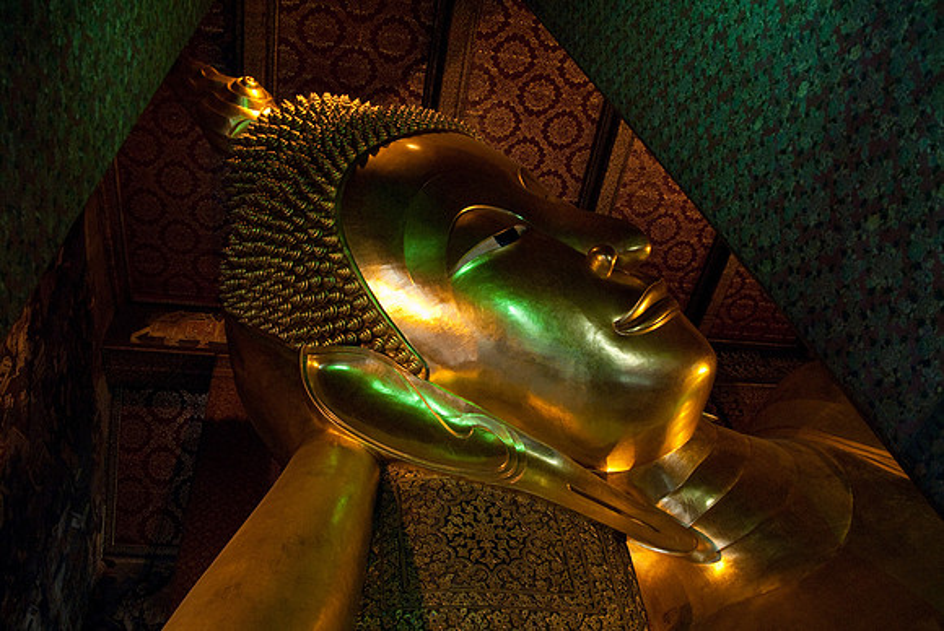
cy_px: 316
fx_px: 709
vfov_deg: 48.0
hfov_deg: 67.3
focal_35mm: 27
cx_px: 472
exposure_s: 1/50
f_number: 3.5
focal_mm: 18
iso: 1000
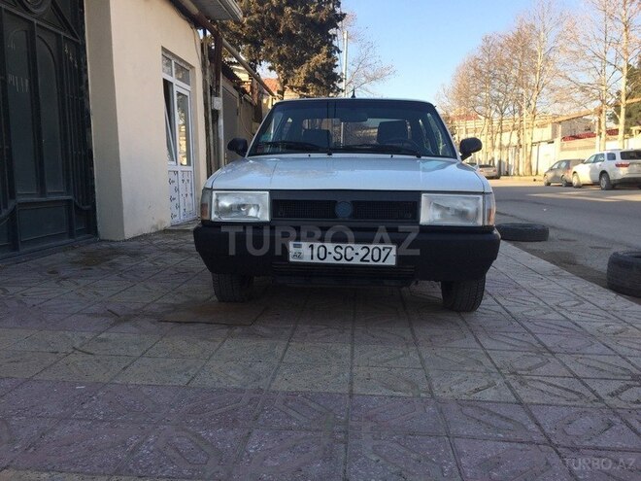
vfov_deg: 48.2
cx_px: 320
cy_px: 240
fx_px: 537
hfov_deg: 61.7
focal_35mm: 29
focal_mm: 4.15
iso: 32
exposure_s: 1/659
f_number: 2.2
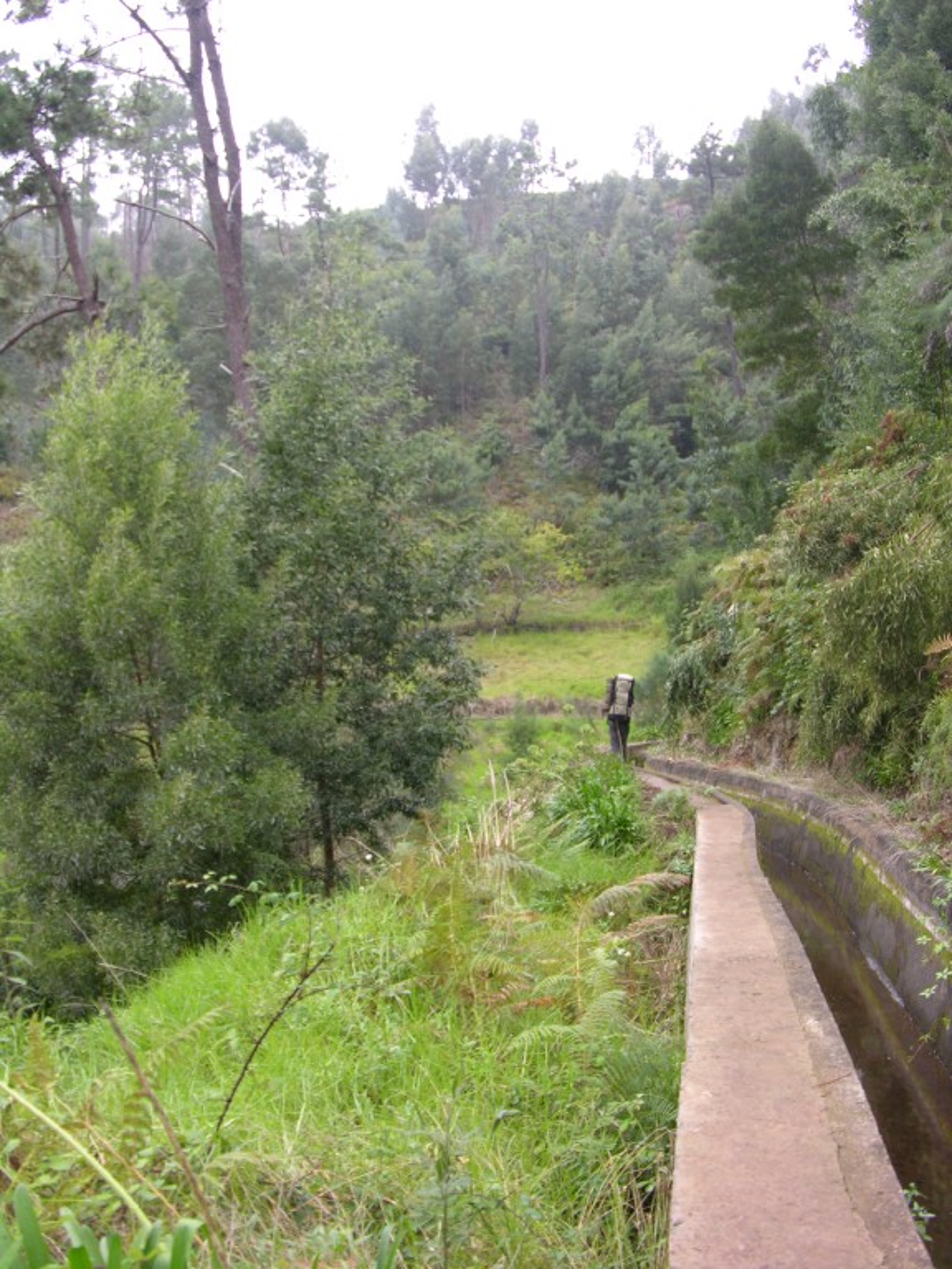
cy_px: 634
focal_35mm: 35
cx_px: 476
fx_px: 1283
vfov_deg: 52.6
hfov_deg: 40.7
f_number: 3.5
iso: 50
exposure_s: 1/45.6
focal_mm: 8.9
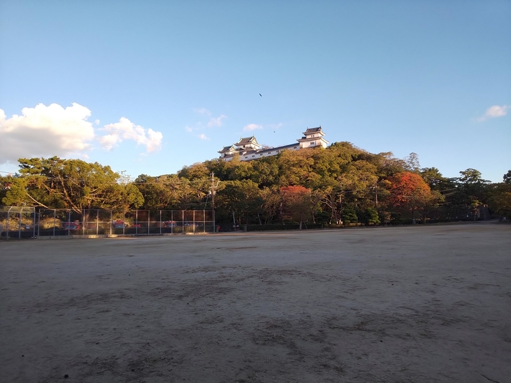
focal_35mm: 20
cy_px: 192
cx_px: 256
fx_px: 295
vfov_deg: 66.0
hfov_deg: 81.7
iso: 28
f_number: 1.94
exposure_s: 1/298
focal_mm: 3.45
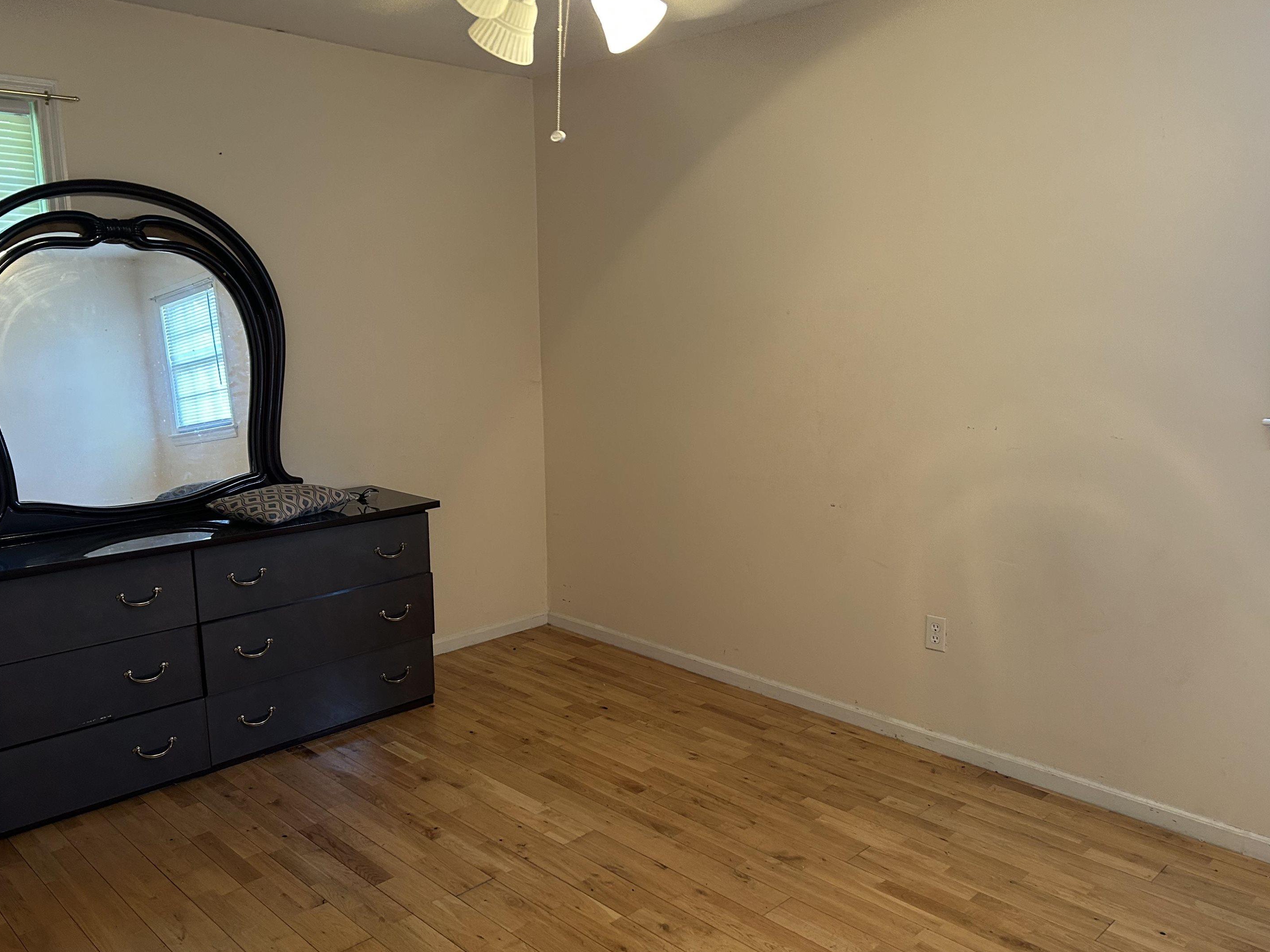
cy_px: 499
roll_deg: +1.6
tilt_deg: -10.3
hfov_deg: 63.5
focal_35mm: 28
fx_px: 1027
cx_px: 636
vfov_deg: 49.7
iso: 200
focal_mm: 5.7
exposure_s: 1/60
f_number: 1.5
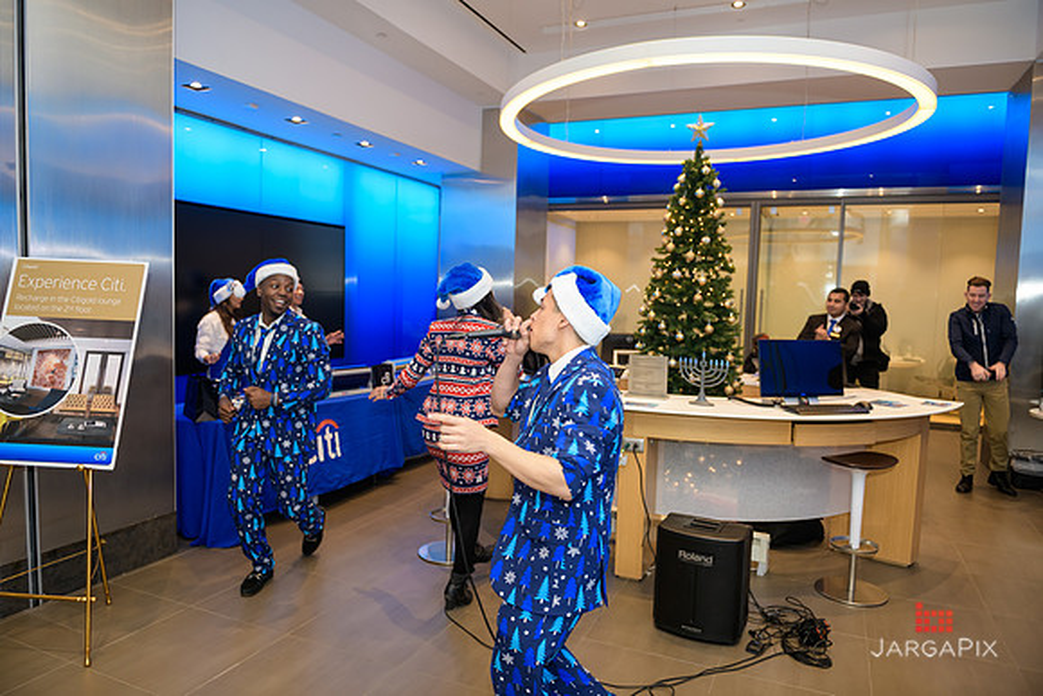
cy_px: 348
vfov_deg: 53.2
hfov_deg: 73.7
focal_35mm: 24
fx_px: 695
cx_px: 522
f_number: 3.2
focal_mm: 24
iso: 400
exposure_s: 1/125
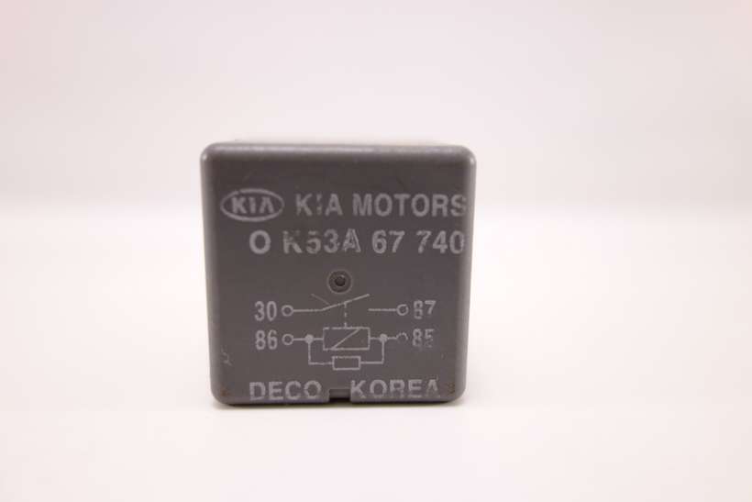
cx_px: 376
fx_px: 585
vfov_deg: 46.4
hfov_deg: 65.5
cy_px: 251
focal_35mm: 28
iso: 125
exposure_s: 1/100
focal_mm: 10.4
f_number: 2
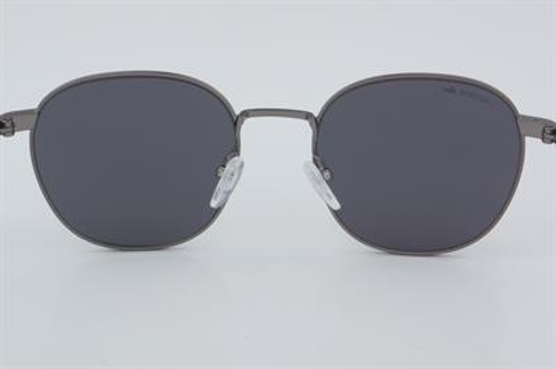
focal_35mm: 75
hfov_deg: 27.0
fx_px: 1157
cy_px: 184
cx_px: 278
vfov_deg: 18.2
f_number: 32
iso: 100
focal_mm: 50
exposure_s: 1/4
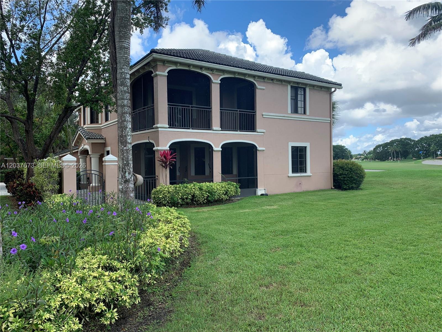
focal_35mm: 26
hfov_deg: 67.3
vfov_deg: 53.1
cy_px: 166
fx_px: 332
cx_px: 221
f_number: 1.8
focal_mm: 4.25
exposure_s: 1/722
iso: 25
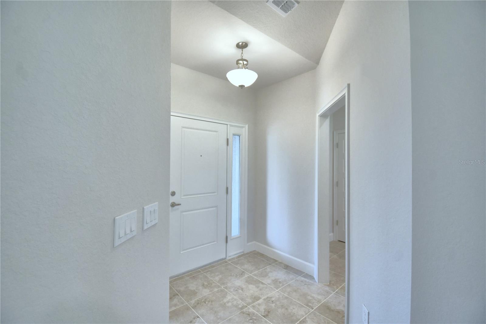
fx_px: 202
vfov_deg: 77.3
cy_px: 162
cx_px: 243
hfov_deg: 100.4
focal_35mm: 15
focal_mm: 10
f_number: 4.5
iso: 400
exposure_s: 1/80
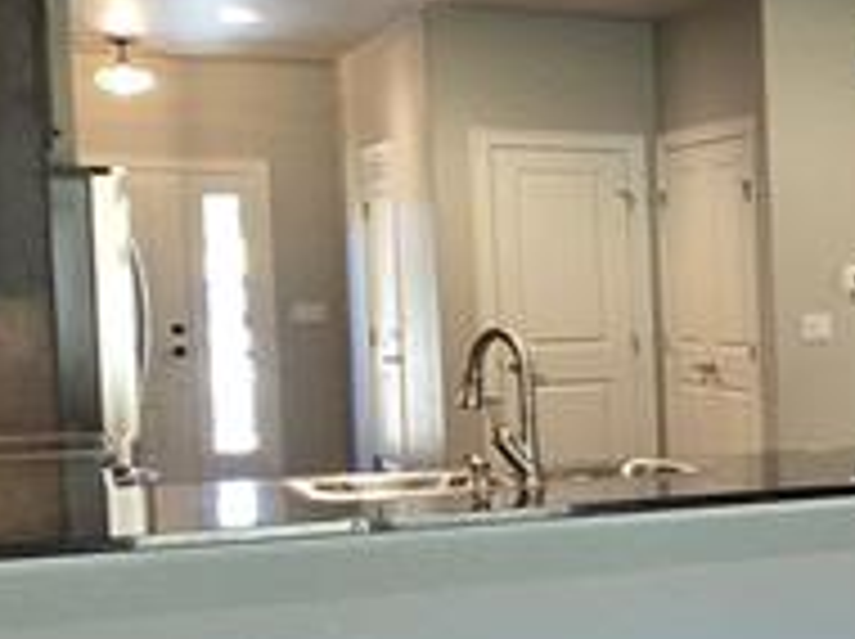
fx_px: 1727
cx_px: 1714
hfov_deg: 18.3
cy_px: 416
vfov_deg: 20.9
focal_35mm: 70
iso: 250
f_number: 2.2
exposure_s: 1/60
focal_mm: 2.2
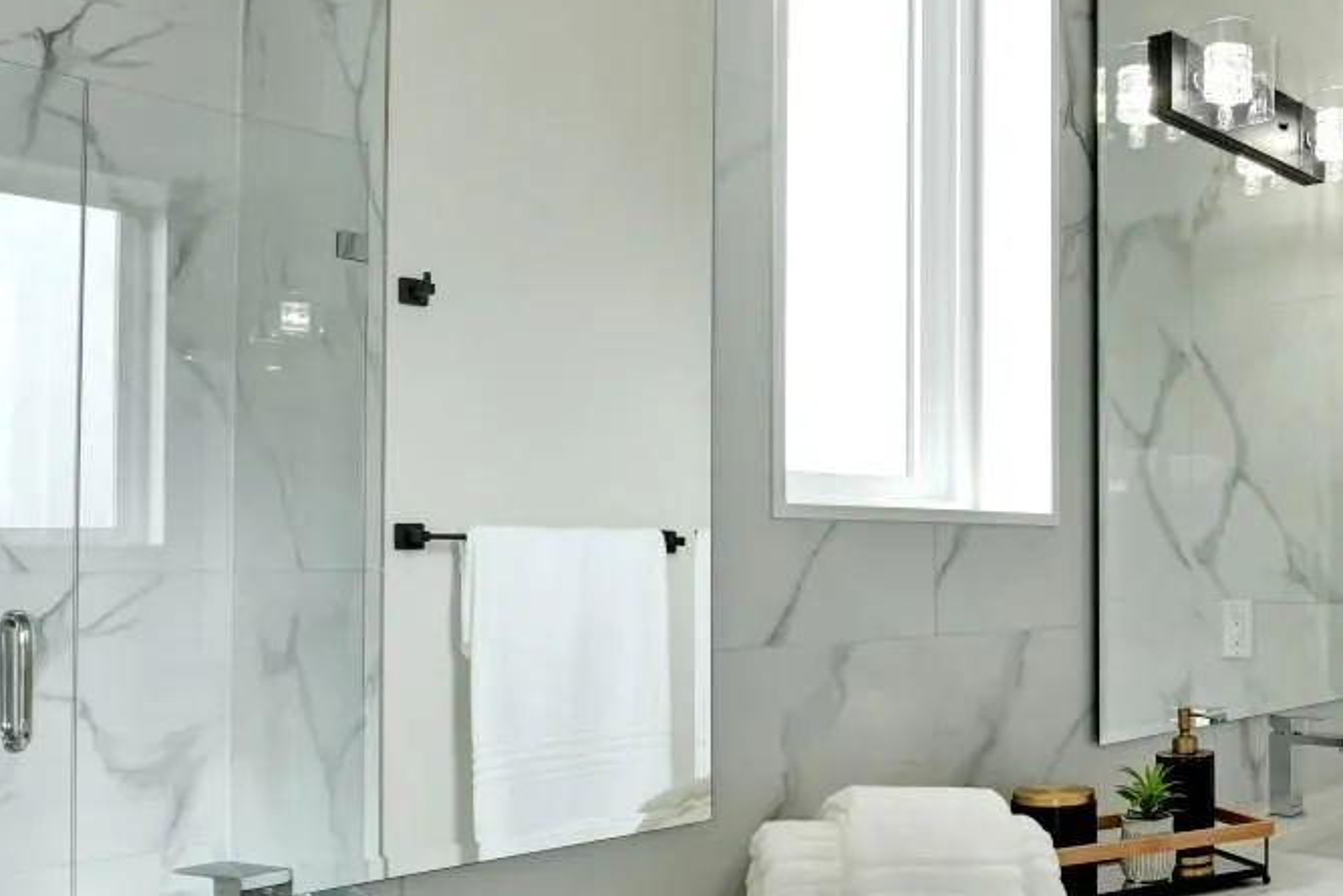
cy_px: 517
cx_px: 1258
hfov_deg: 48.6
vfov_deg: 38.8
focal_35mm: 34
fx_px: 1269
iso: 400
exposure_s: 1/60
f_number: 8
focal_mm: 14
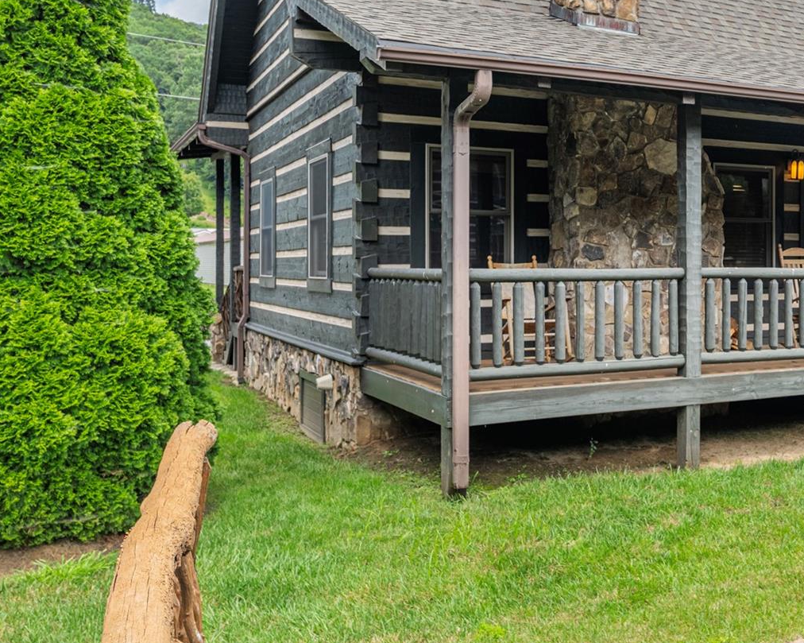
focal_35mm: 38
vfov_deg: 38.2
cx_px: 670
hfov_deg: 45.0
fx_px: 904
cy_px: 167
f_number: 8
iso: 320
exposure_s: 1/800
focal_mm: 20
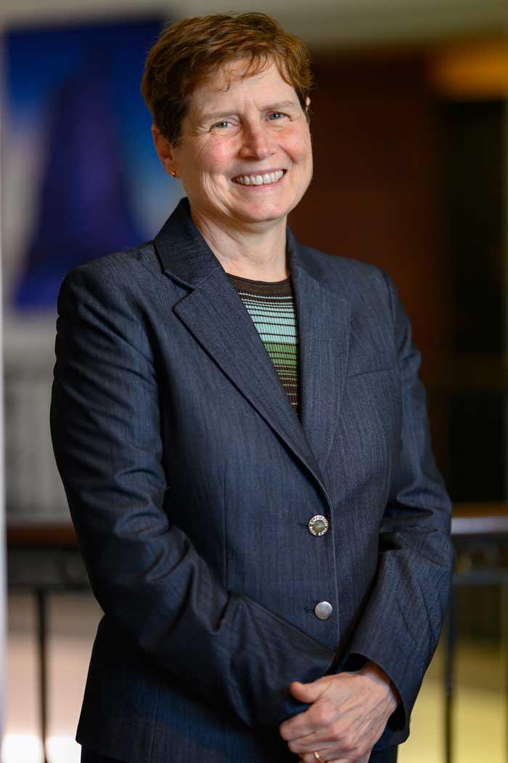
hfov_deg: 13.0
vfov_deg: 19.5
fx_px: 2222
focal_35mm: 105
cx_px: 254
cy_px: 382
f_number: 1.4
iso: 640
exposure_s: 1/250
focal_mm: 105
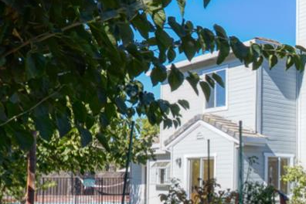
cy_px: 184
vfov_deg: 24.8
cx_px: 381
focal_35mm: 53
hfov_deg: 30.8
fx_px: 450
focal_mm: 14
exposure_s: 1/250
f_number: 10
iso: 400
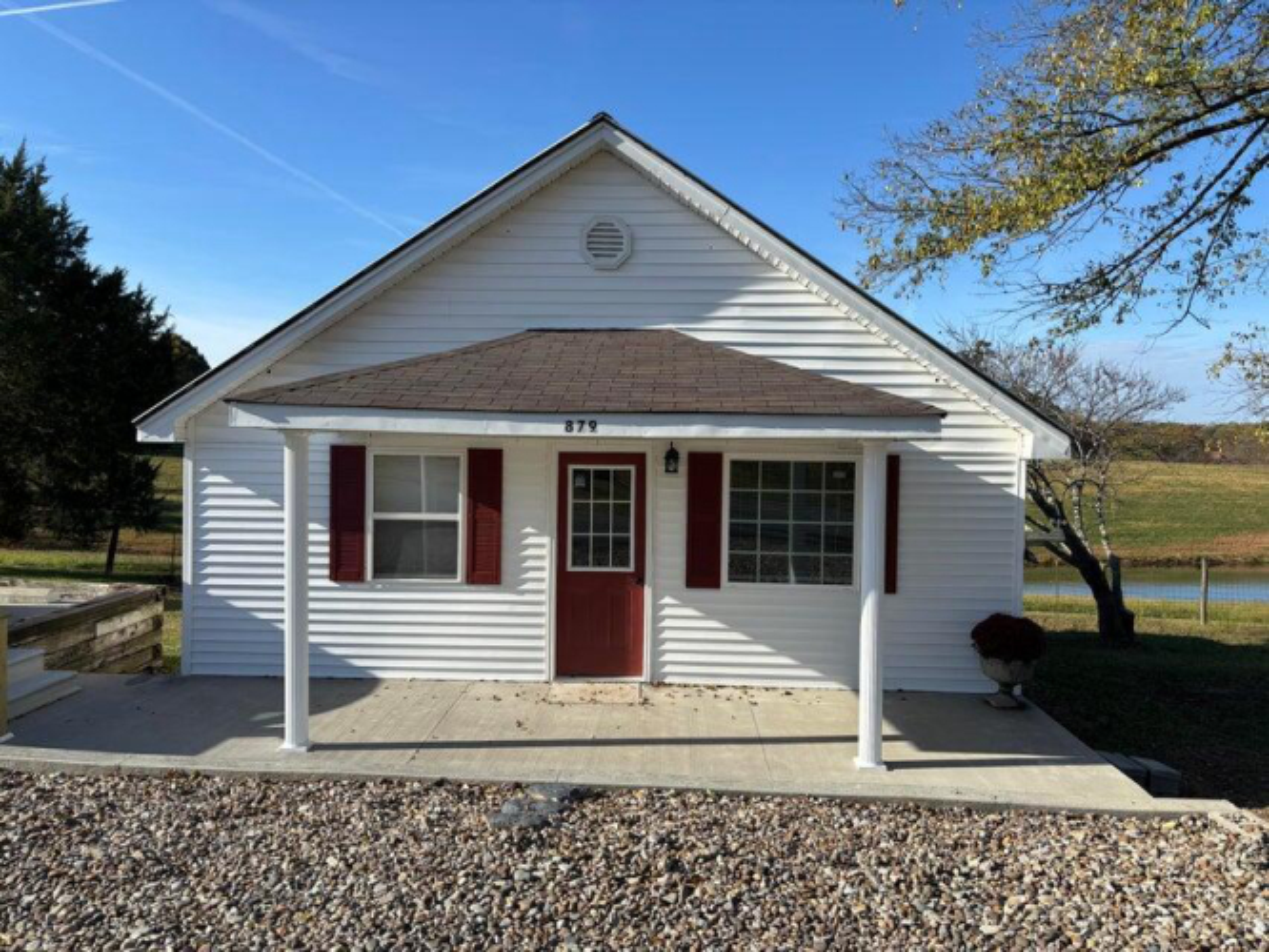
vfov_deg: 53.1
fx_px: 953
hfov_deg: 67.3
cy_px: 476
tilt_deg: -0.9
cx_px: 634
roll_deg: -1.5
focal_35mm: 26
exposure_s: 1/2933
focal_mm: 5.96
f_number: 1.6
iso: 50
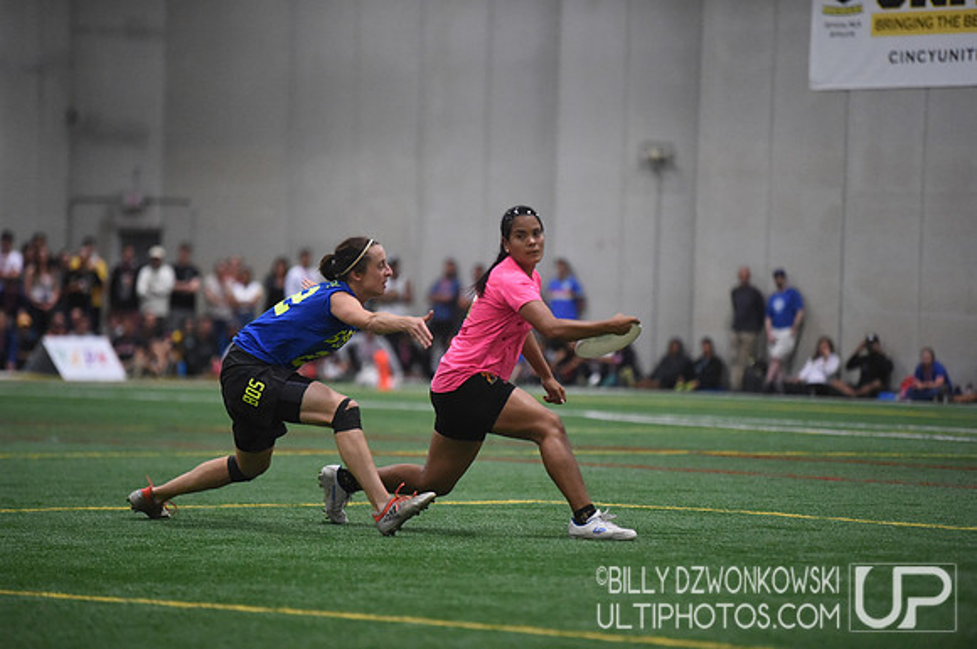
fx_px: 5420
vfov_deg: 6.8
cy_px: 324
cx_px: 488
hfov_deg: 10.3
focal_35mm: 200
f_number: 2.8
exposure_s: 1/500
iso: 10000
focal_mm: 200
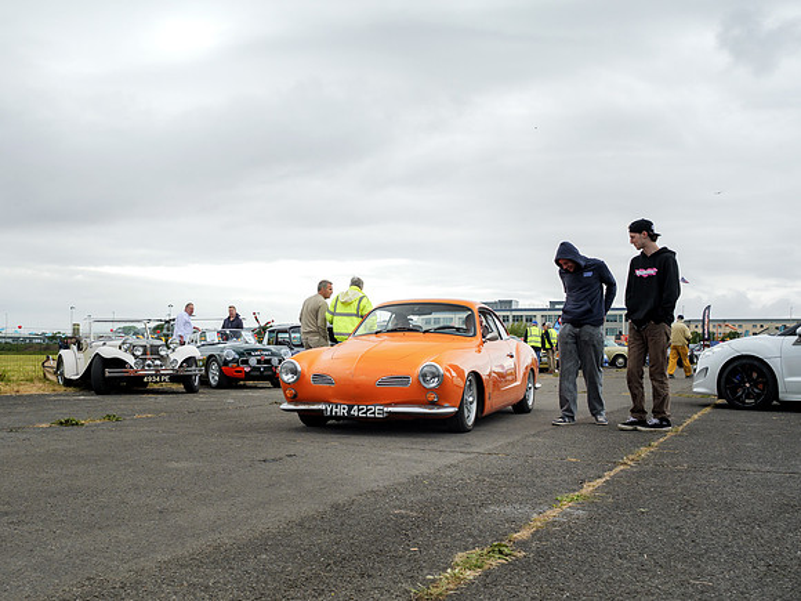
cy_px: 340
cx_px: 336
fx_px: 918
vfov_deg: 36.2
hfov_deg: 47.0
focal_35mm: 40
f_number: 4.5
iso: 100
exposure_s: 1/200
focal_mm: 16
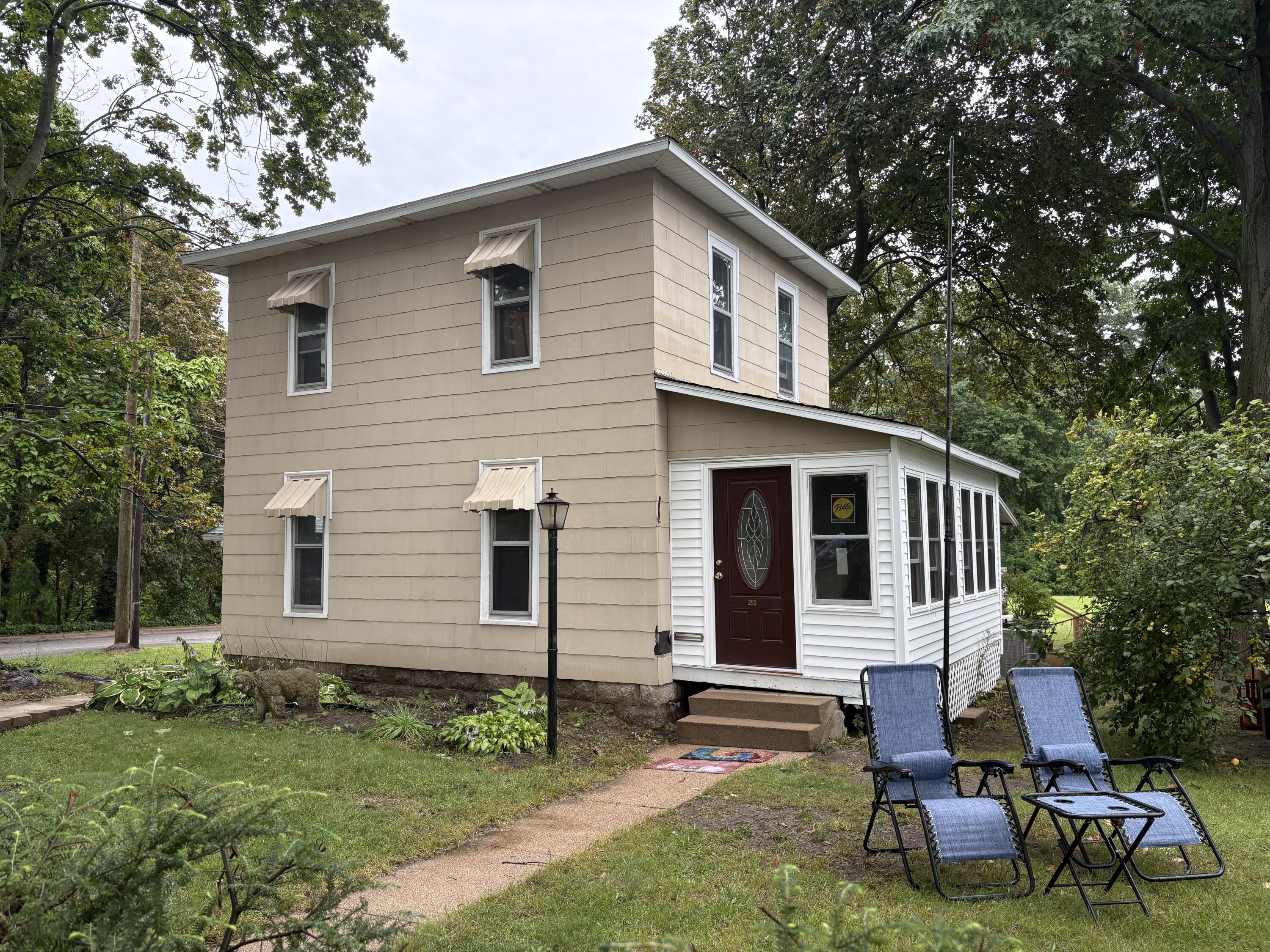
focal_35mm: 26
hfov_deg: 67.3
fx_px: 954
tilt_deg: +3.8
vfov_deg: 53.1
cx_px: 635
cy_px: 476
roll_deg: +0.3
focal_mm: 5.96
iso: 64
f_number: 1.6
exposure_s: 1/334
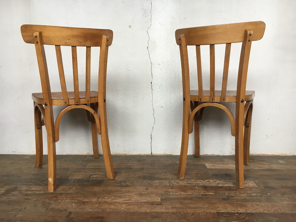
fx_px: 248
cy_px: 111
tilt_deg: -8.8
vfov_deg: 48.2
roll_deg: -0.3
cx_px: 148
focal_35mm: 29
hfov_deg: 61.7
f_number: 2.2
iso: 40
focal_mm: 4.15
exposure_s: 1/33
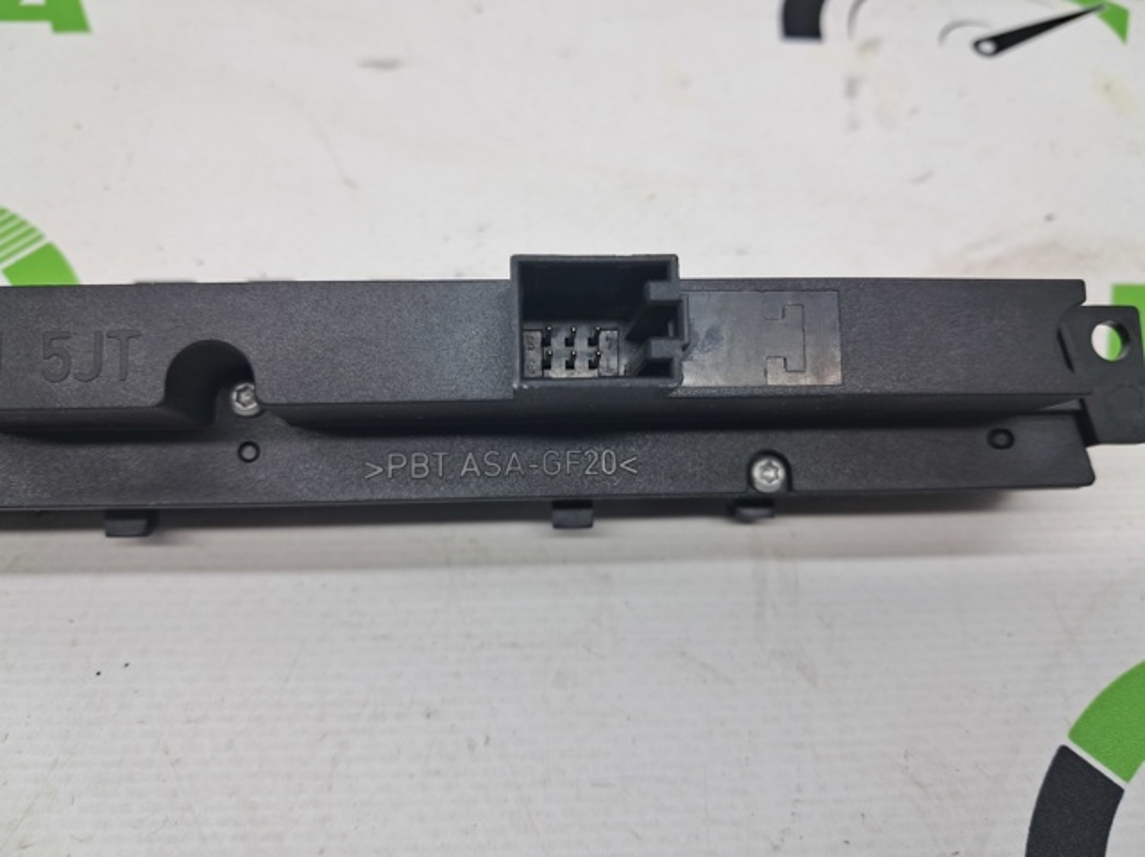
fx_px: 892
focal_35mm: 27
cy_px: 428
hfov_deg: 65.4
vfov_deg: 51.3
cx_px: 572
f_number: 1.8
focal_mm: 4
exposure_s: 1/60
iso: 50
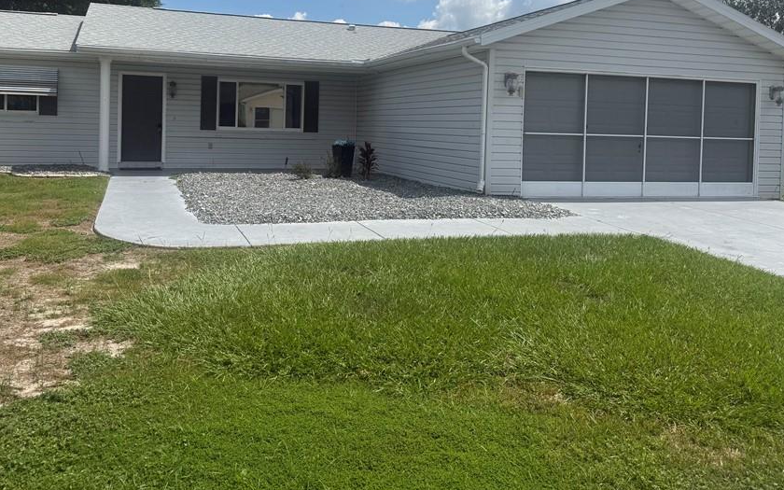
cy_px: 134
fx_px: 662
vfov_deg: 39.7
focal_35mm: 31
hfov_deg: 61.0
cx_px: 342
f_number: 1.78
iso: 80
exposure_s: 1/7353
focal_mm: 6.76
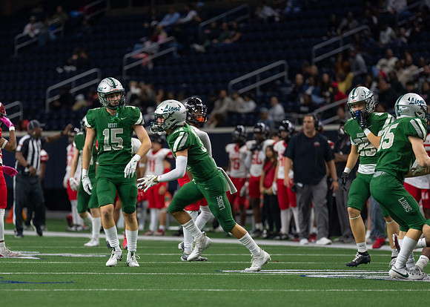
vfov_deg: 4.9
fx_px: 3561
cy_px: 192
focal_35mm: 292
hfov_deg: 6.9
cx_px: 176
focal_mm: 200
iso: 2000
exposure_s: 1/1000
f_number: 2.8
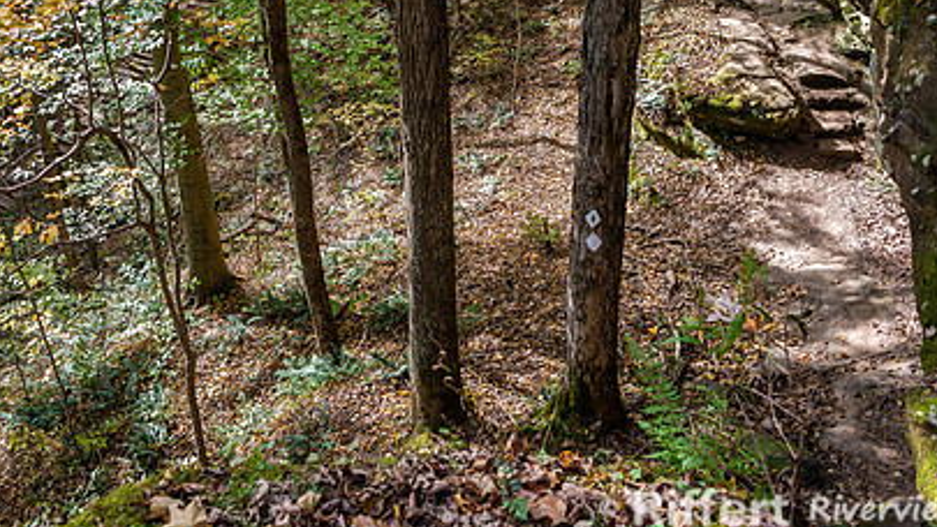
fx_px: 1044
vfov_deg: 27.8
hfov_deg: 48.3
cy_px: 103
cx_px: 444
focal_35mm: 42
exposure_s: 1/125
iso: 250
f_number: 6.3
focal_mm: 28
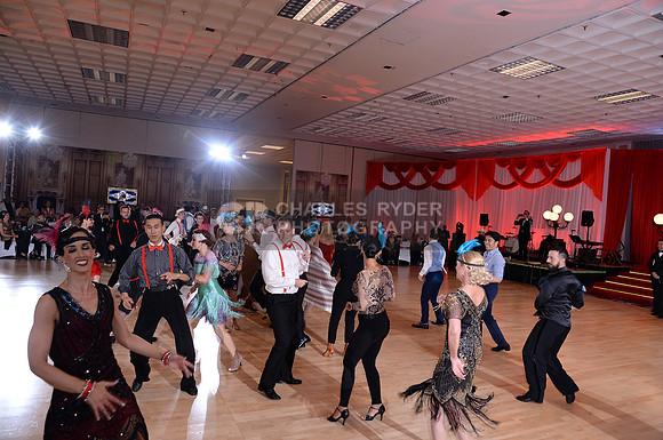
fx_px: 441
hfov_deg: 73.8
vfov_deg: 53.0
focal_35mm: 24
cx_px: 332
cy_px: 220
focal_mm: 24
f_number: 5.6
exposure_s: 1/200
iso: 2000
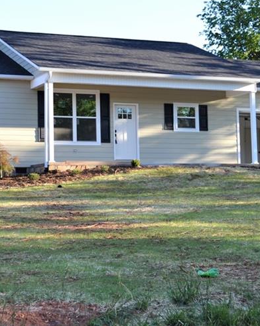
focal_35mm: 94
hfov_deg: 16.3
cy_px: 147
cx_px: 95
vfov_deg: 20.4
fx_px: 905
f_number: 5.6
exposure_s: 1/125
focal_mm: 32
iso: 160
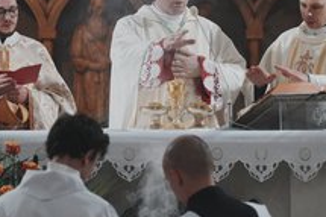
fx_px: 3076
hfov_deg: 6.1
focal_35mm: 340
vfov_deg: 4.0
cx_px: 174
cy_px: 80
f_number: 5.6
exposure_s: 1/320
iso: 3200
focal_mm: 183
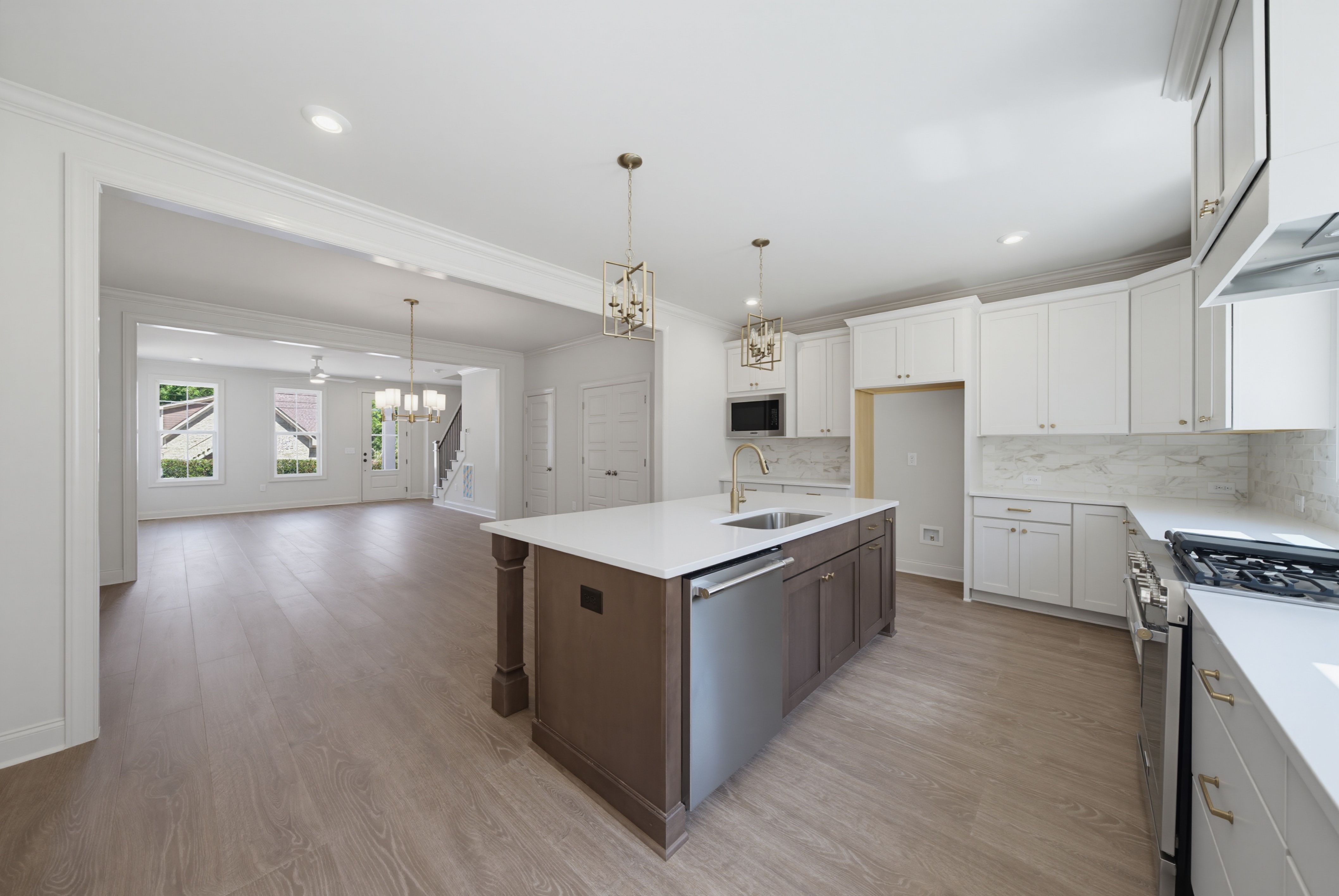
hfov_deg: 112.6
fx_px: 447
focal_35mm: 12
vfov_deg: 90.2
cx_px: 670
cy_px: 448
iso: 800
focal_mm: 12
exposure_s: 1/20
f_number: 7.1
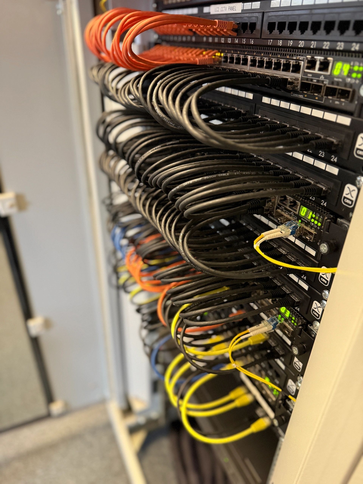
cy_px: 242
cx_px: 182
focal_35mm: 24
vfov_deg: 71.6
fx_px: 336
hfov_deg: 56.8
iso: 500
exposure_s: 1/50
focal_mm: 6.76
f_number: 1.78
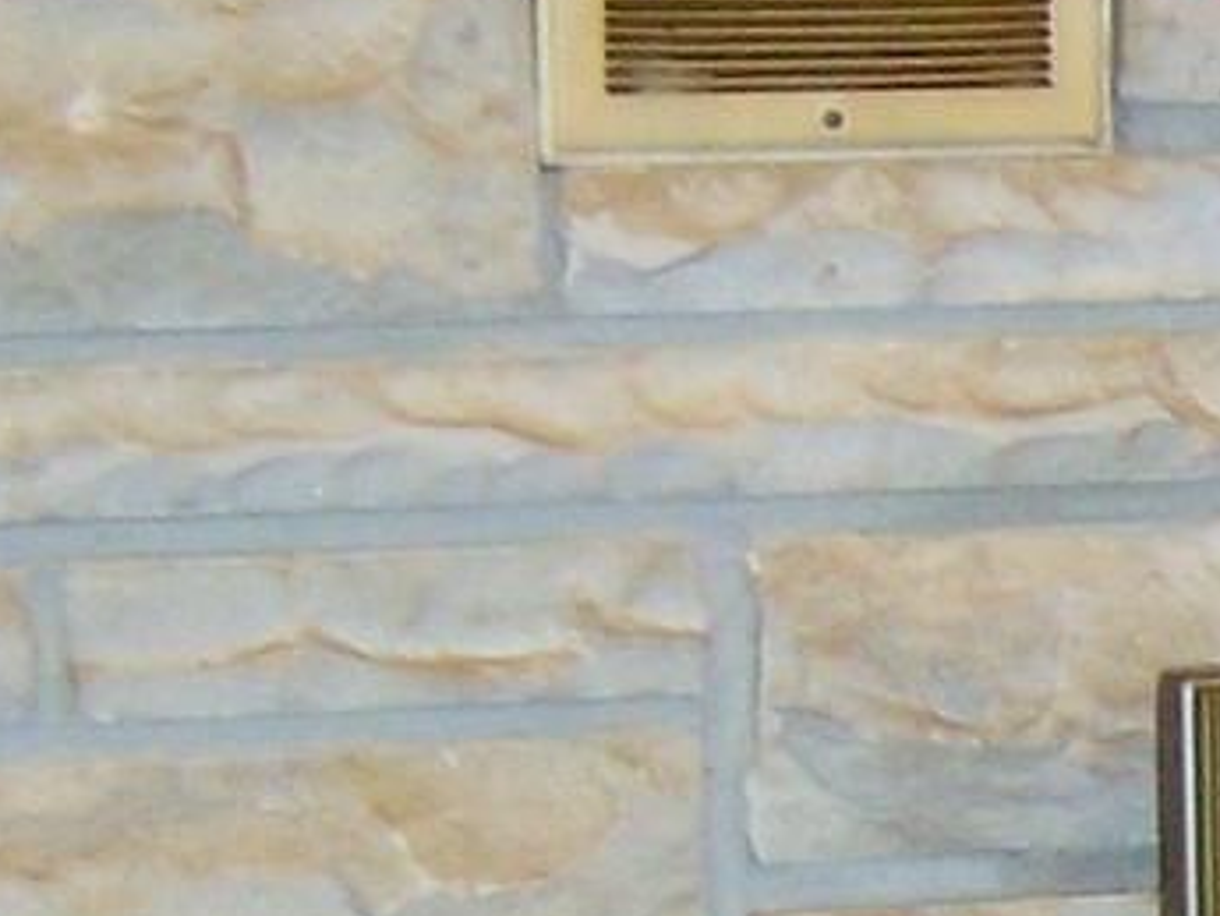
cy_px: 1645
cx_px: 2521
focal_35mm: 225
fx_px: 7933
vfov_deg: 6.5
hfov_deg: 8.3
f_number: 2.8
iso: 160
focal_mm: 6.3
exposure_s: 1/60
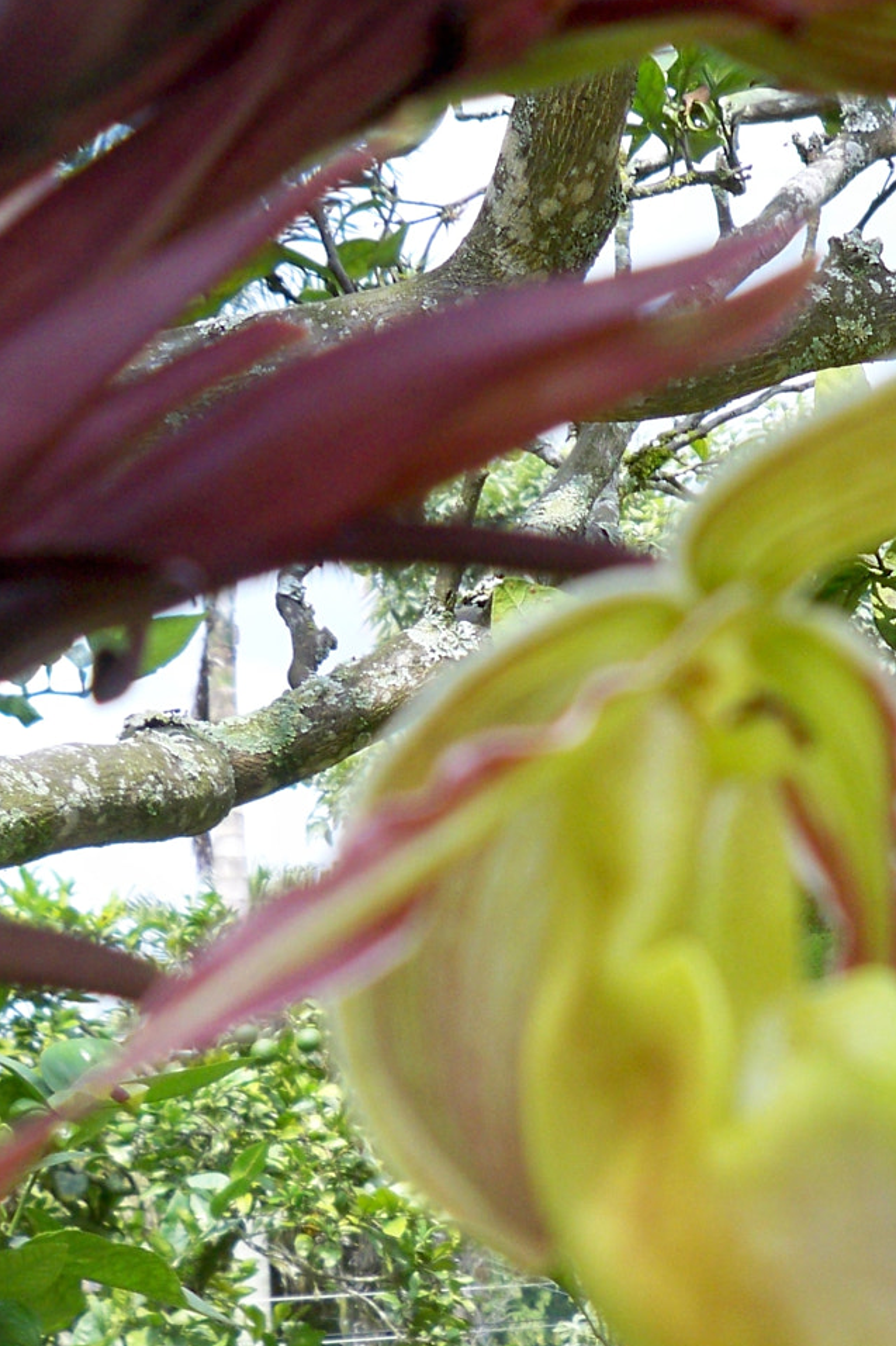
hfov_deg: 17.2
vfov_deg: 25.8
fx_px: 2913
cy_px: 950
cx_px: 809
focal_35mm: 78
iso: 80
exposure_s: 1/250
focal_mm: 6.3
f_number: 3.1
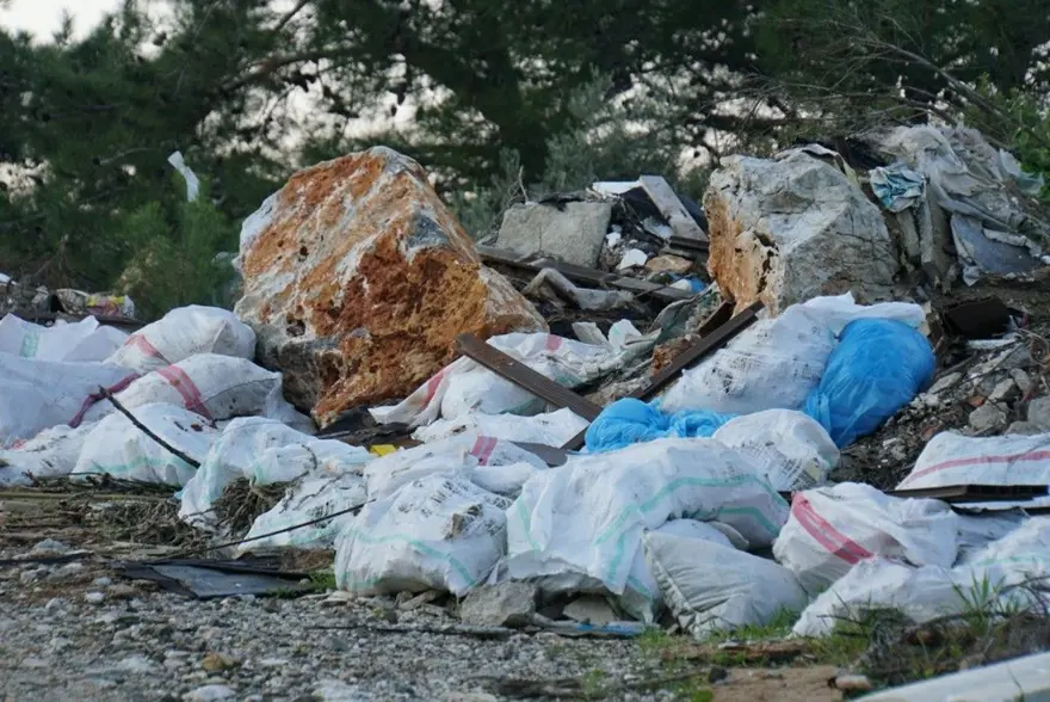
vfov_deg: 9.1
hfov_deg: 13.5
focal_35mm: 152
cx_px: 525
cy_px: 351
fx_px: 4421
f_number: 6.3
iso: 160
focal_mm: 101
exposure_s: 1/160
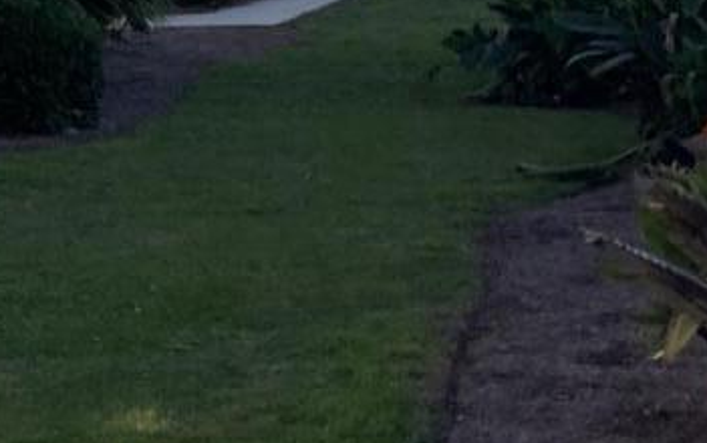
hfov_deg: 10.9
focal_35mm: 169
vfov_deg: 7.5
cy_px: -405
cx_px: -880
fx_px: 3259
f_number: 1.8
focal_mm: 3.99
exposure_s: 1/906
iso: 20
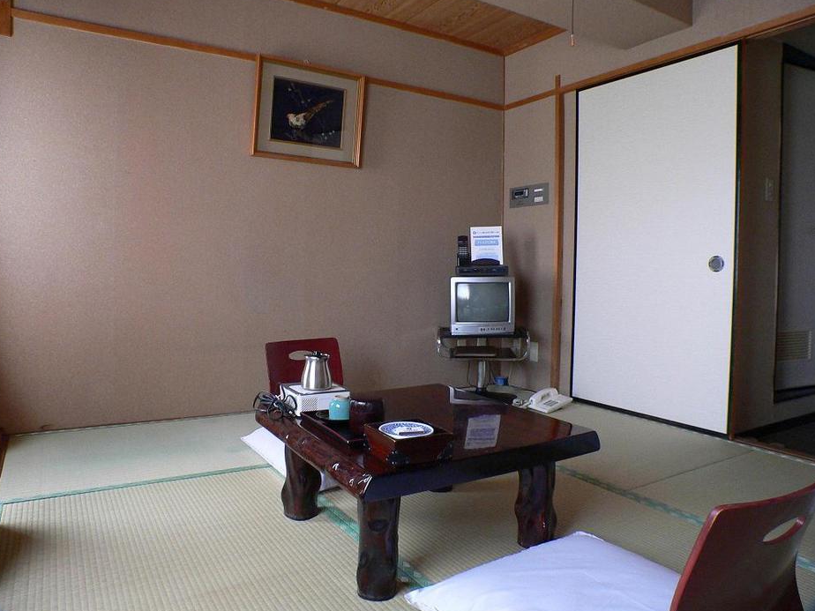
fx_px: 871
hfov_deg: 50.1
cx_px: 406
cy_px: 303
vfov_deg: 38.7
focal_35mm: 37
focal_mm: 6
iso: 200
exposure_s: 1/40
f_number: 2.8
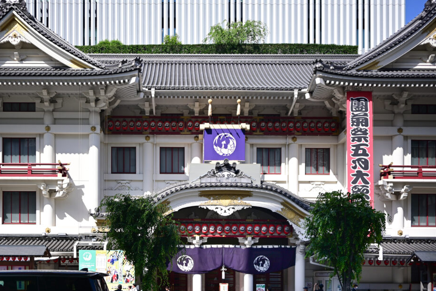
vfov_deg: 33.4
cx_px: 195
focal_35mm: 40
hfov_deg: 48.4
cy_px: 151
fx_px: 484
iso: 100
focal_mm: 24
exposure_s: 1/3200
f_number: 2
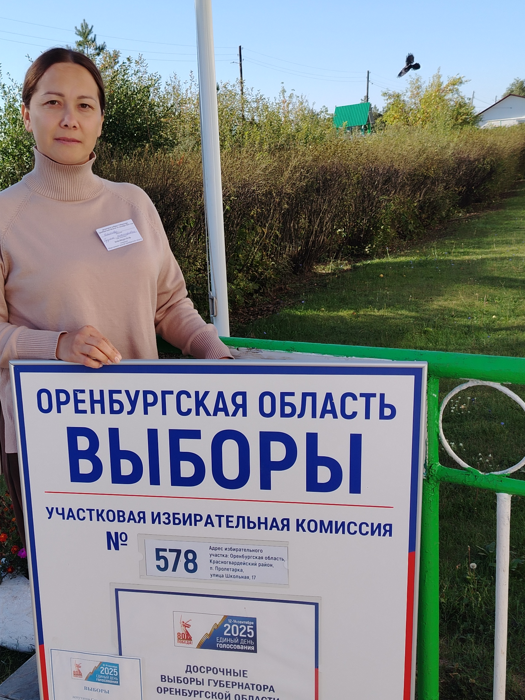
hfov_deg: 34.6
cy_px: 393
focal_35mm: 41
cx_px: 152
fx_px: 829
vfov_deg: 45.7
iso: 100
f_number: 1.75
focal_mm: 5.25
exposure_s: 1/544
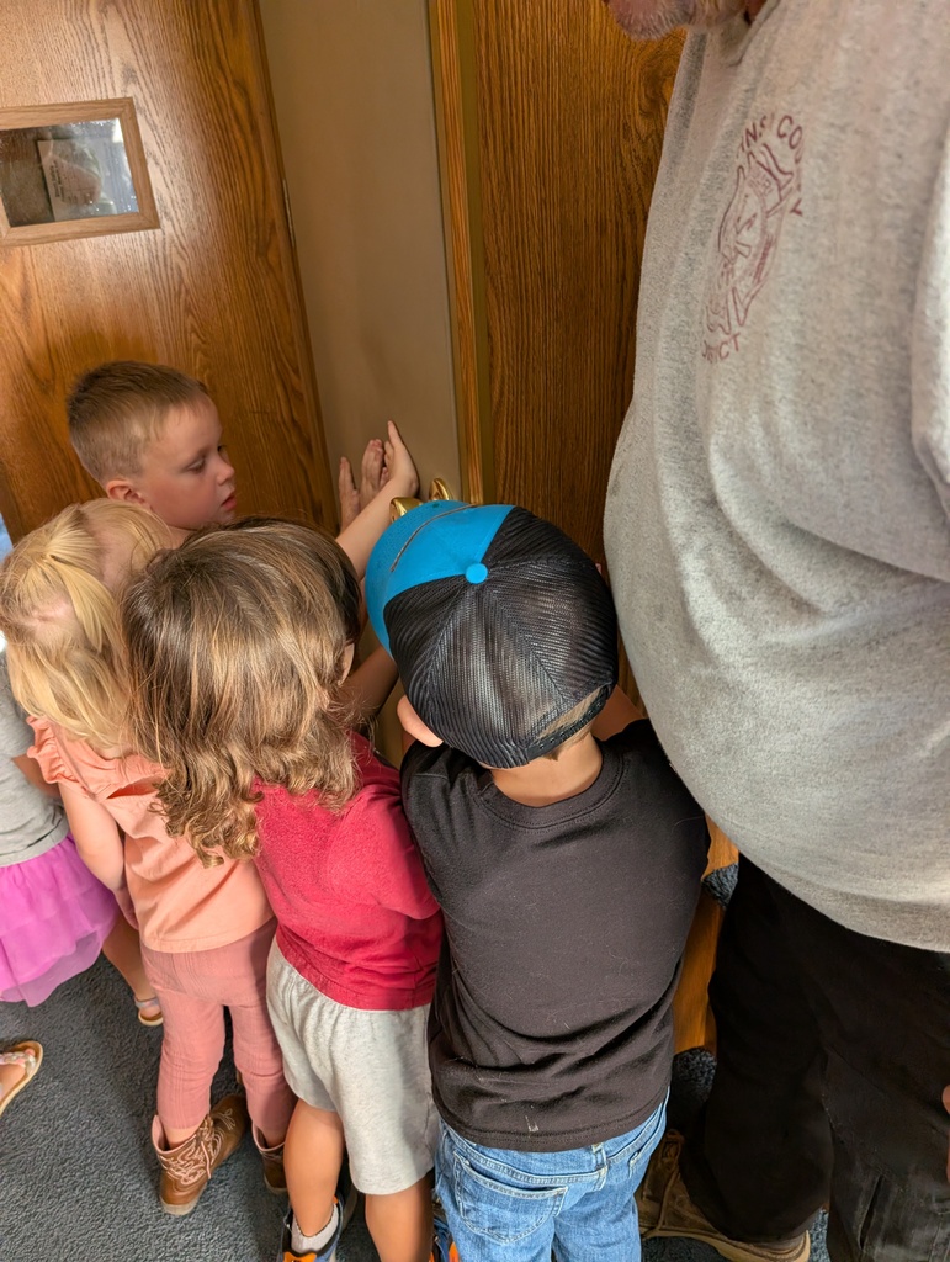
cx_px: 475
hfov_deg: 56.9
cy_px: 631
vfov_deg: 71.5
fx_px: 876
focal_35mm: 24
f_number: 1.68
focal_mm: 6.9
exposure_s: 1/945
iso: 924
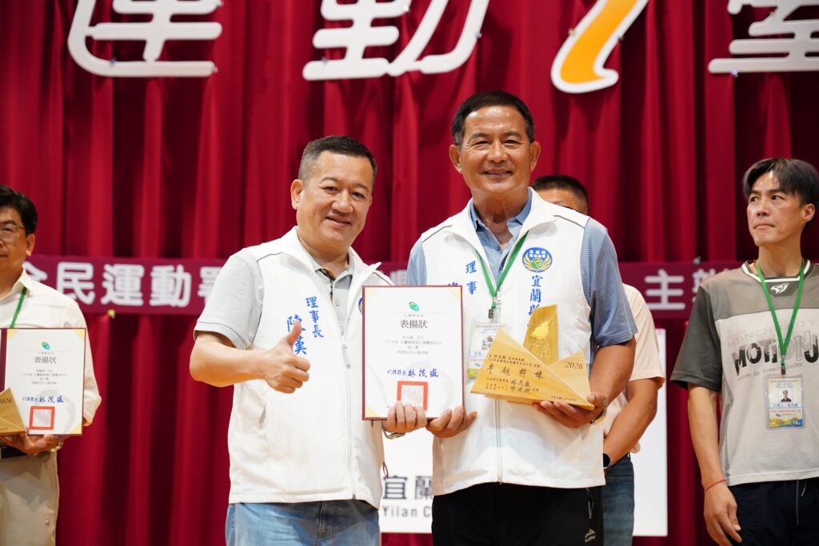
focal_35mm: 85
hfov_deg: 23.9
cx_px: 410
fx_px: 1934
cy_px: 273
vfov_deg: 16.1
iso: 8000
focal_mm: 85
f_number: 4
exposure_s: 1/250
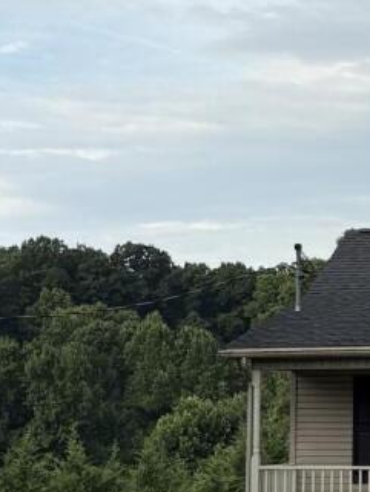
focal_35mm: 162
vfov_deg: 12.2
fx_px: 2307
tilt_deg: +6.3
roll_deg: +0.0
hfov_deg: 8.9
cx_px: 608
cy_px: 256
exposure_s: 1/1953
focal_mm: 5.96
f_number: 1.6
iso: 50
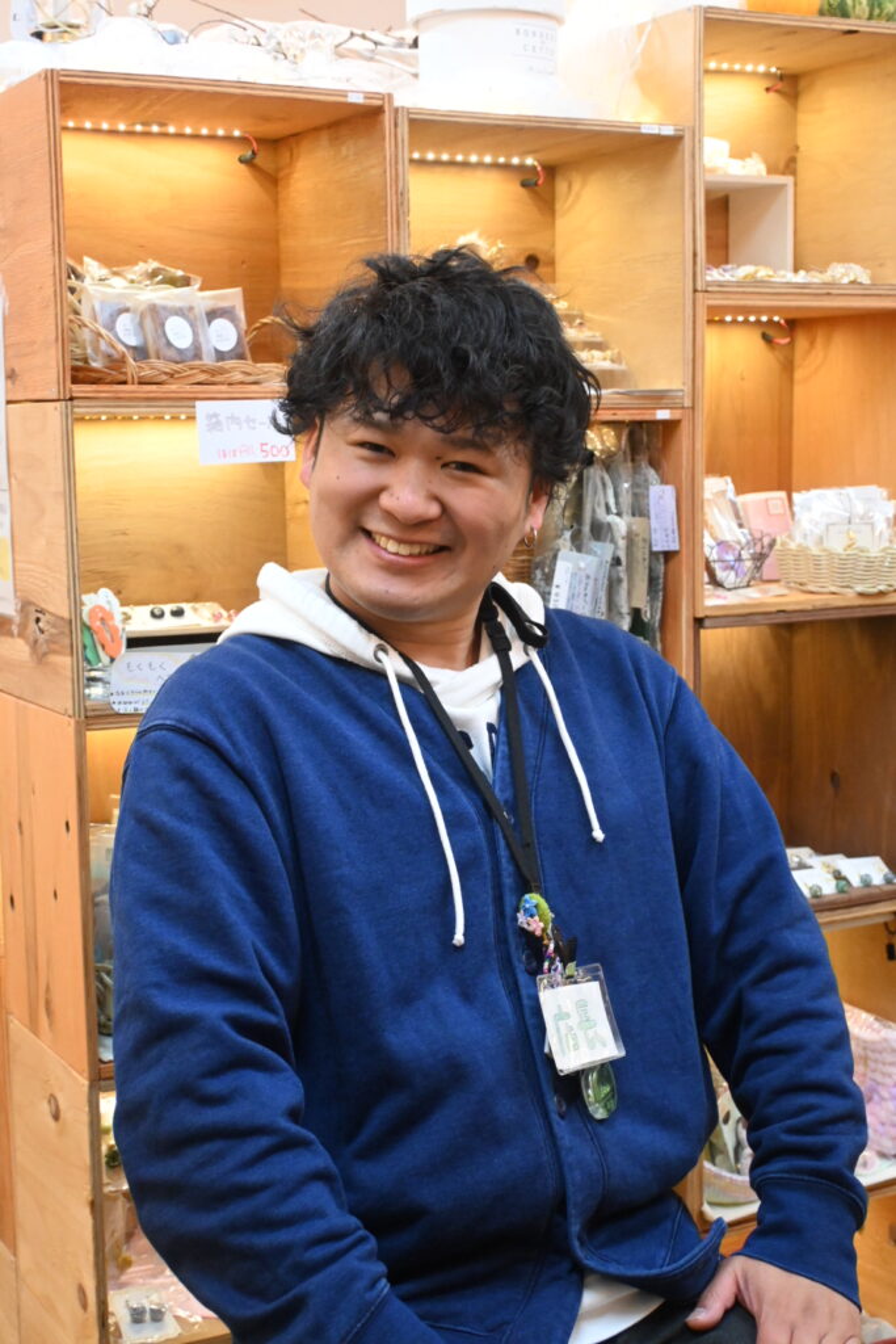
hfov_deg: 27.3
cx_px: 448
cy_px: 672
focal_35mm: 50
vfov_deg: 40.0
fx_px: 1847
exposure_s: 1/60
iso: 4000
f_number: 5
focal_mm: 33
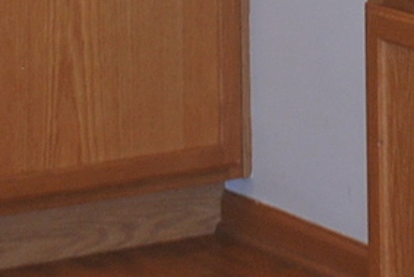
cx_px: 570
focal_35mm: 274
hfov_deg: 7.4
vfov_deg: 4.8
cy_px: -503
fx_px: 3152
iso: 200
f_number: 5
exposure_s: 1/60
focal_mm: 32
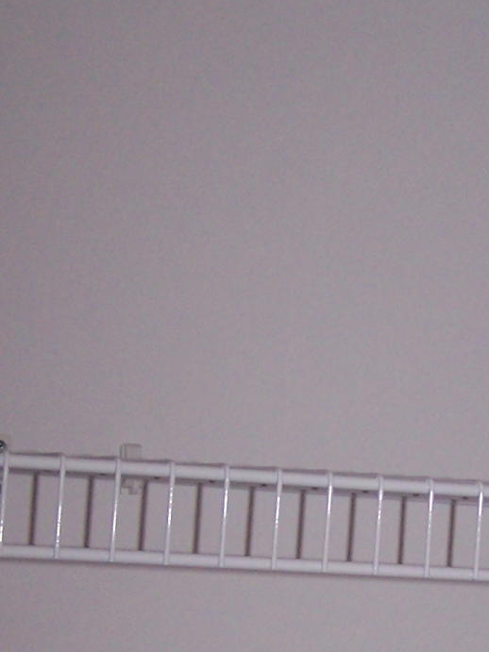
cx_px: 466
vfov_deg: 17.4
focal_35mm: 110
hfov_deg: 13.3
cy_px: 666
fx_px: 2073
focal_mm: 6.3
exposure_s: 1/60
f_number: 2.8
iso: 140
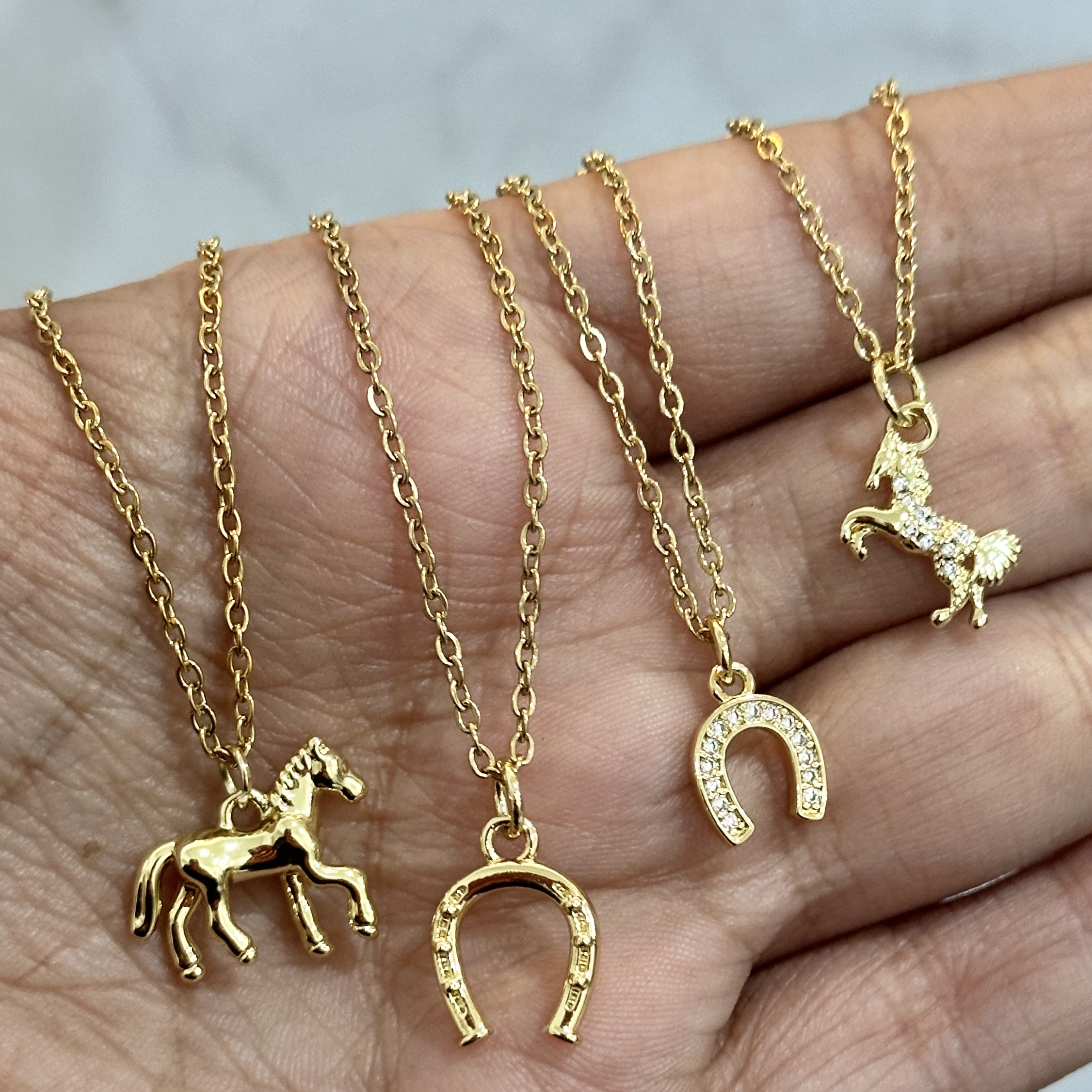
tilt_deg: -32.5
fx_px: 2034
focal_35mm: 57
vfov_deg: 30.0
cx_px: 543
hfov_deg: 30.0
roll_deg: -0.6
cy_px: 647
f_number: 1.78
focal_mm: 6.86
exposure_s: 1/60
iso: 200
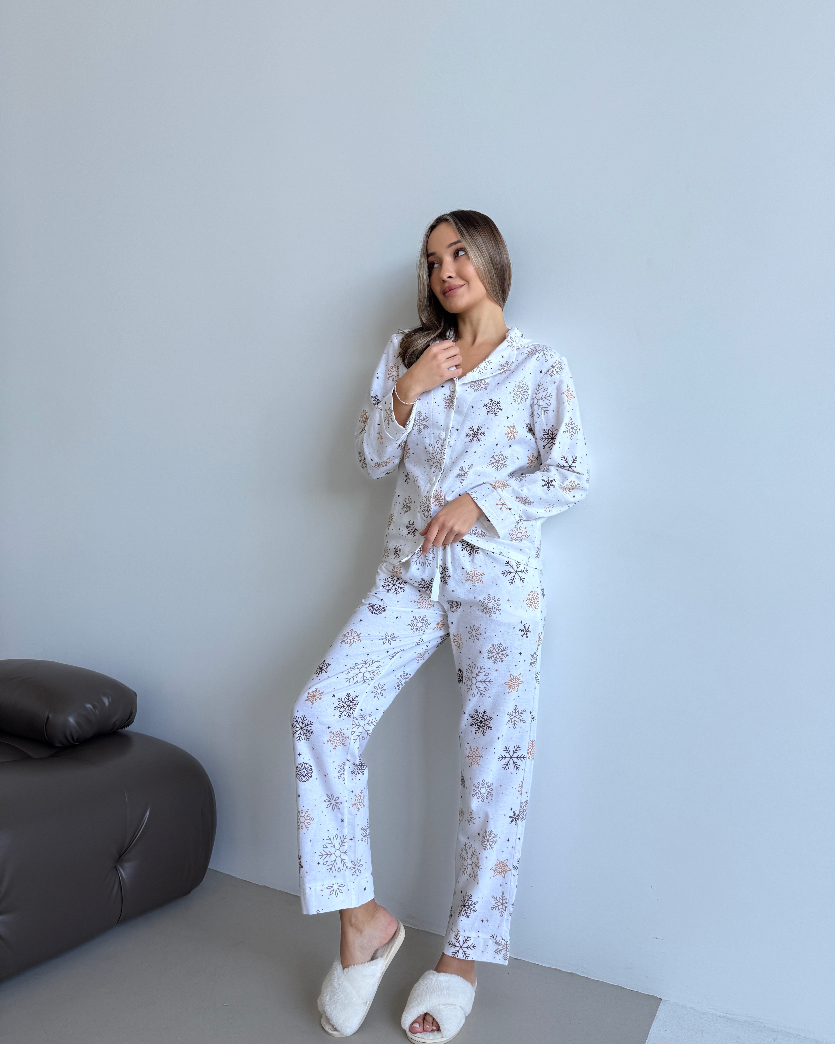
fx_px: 772
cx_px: 418
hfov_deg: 56.8
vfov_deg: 68.1
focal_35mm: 25
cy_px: 521
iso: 80
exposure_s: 1/333
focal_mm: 6.76
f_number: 1.78
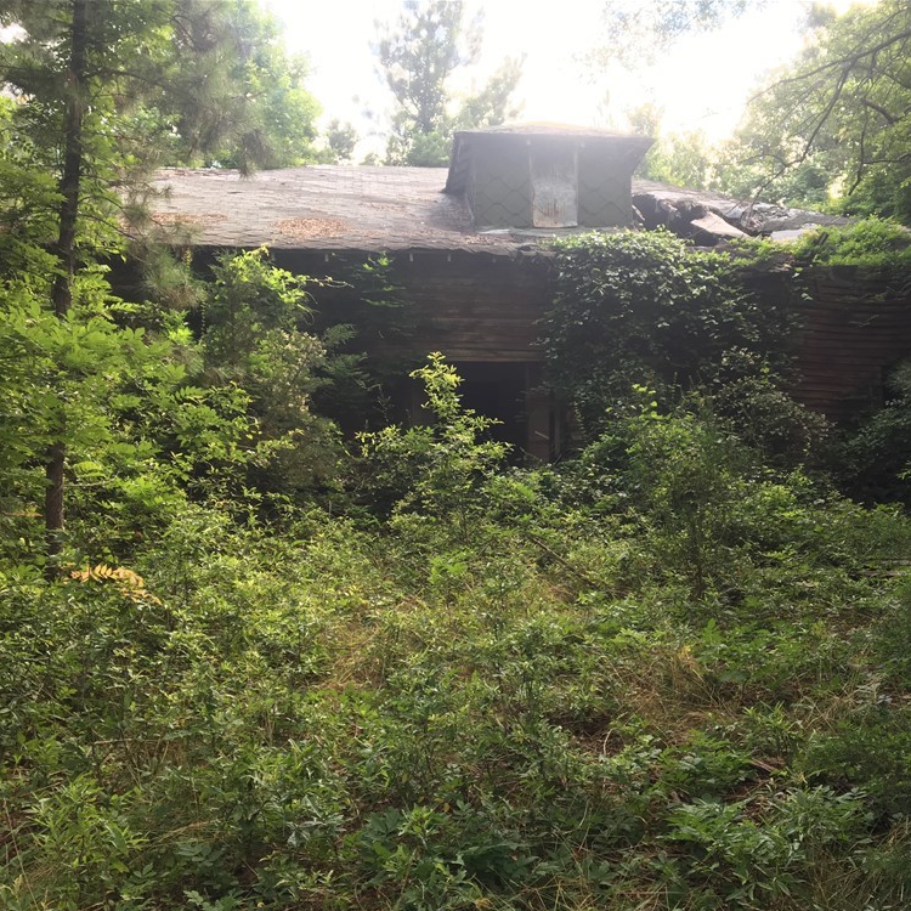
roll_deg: +1.0
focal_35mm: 35
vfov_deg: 47.2
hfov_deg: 47.1
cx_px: 508
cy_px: 465
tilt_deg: +0.3
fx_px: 1042
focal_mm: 4.15
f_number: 2.2
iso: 32
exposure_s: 1/120
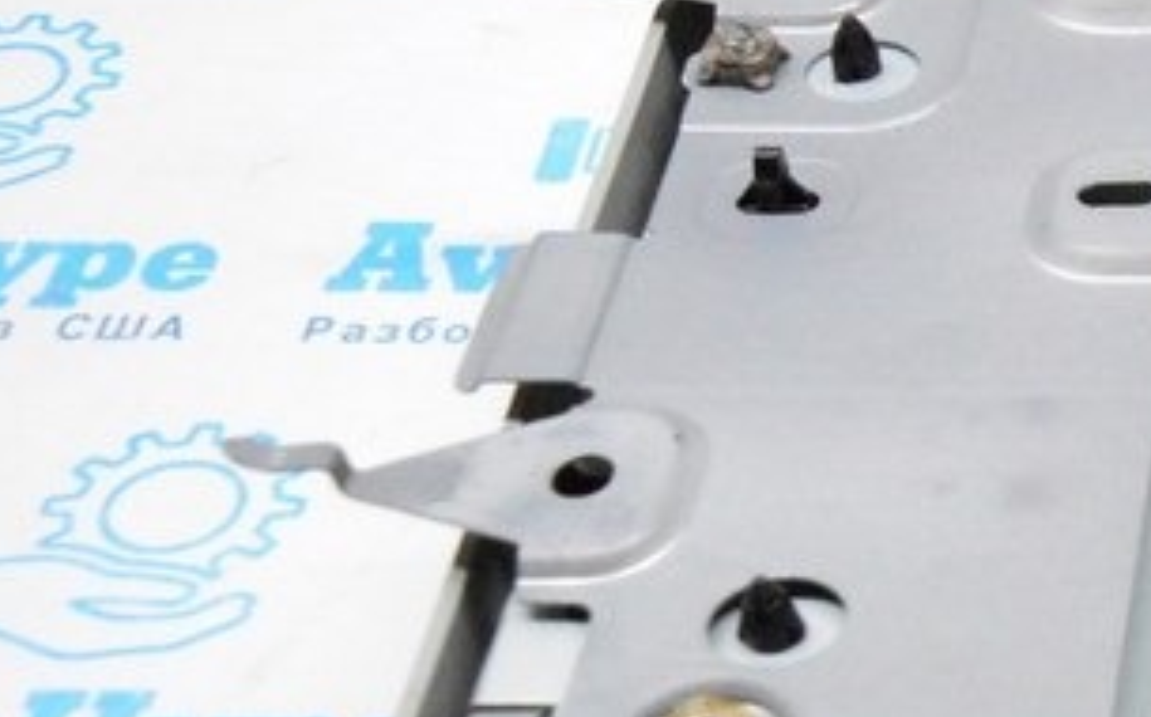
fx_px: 3541
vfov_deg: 11.5
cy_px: 572
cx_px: 1676
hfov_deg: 16.9
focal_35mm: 113
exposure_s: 1/500
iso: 6400
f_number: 3.8
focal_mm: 22
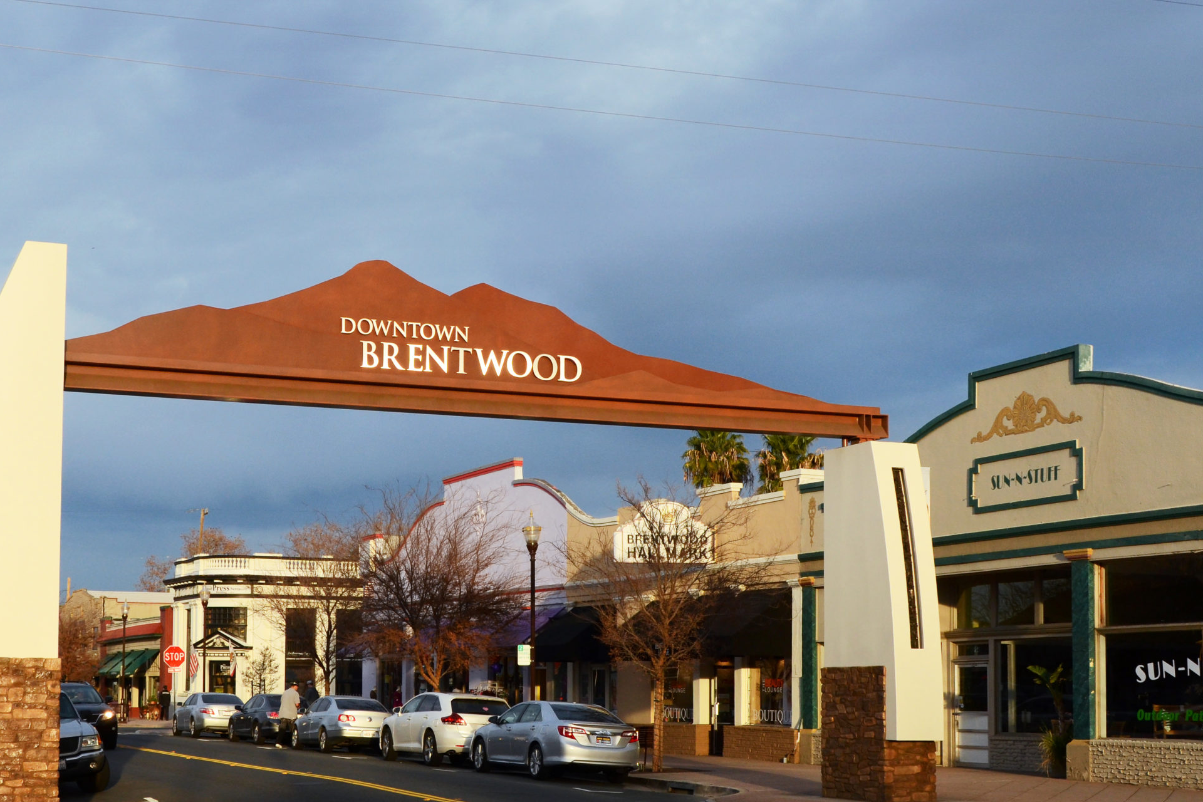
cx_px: 434
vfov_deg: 28.0
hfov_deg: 40.8
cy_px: 490
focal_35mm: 48
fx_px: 1604
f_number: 8
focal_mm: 24
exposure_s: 1/320
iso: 400
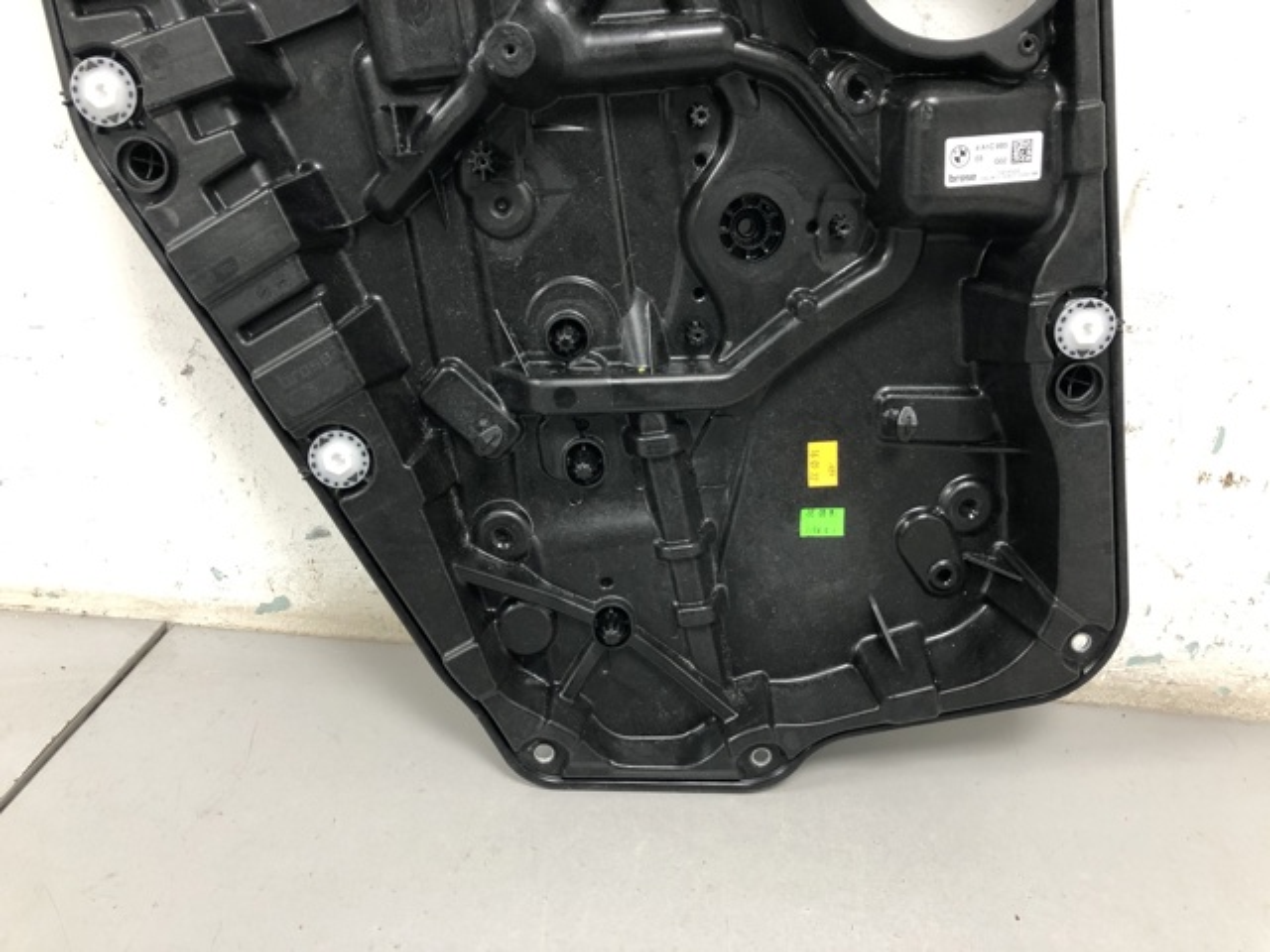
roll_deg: -2.4
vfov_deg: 49.7
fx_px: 1027
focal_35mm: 28
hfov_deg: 63.4
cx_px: 635
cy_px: 476
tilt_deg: -24.4
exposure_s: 1/17
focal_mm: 4
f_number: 1.8
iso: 50
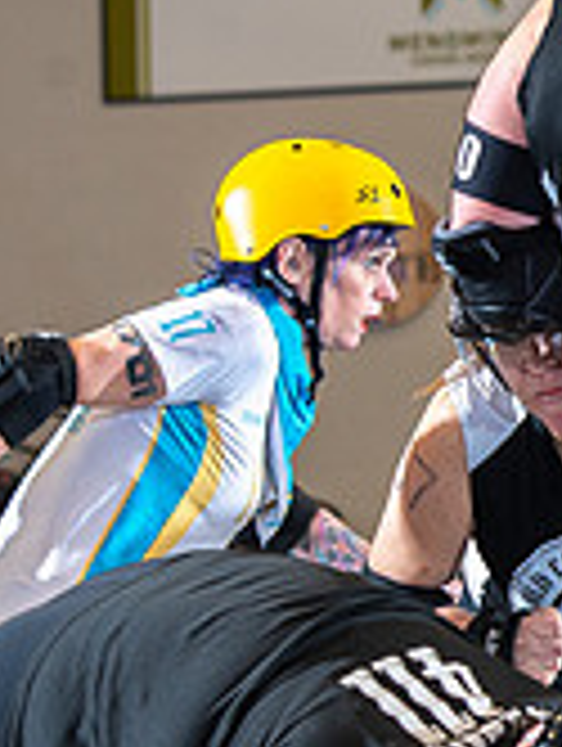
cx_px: 1012
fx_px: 6888
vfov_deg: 6.2
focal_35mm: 319
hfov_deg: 4.6
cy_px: 556
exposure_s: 1/160
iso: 500
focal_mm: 95
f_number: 5.6
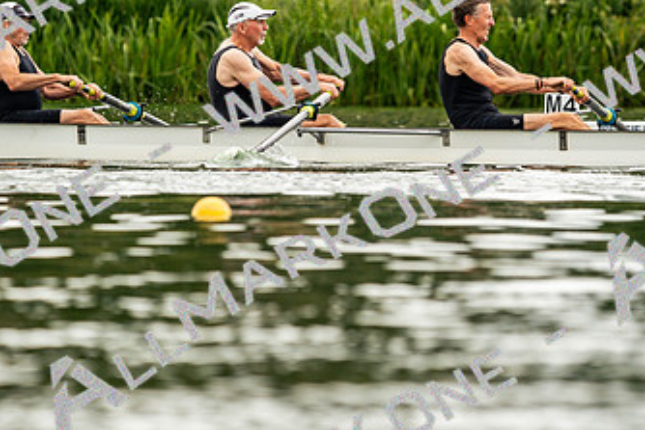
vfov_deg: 2.2
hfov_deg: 3.2
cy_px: 142
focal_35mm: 640
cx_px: 442
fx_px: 11471
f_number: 6.3
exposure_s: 1/2000
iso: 500
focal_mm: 368
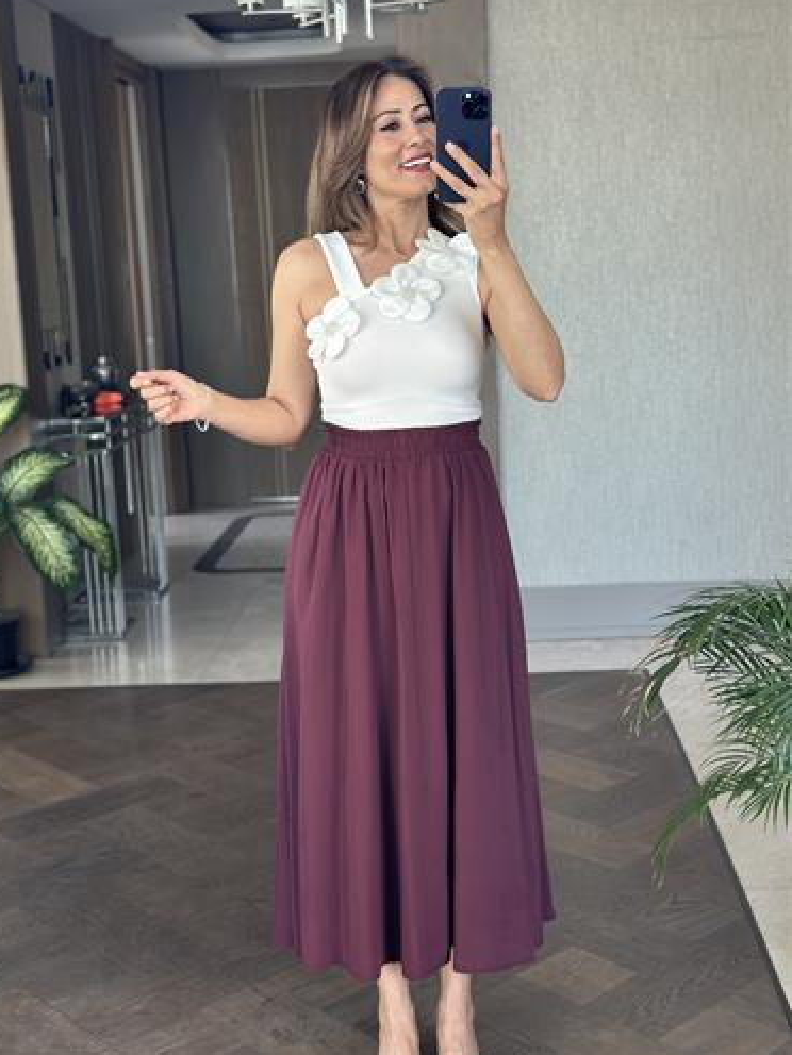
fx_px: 1495
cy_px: 530
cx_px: 390
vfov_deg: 38.9
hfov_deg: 29.7
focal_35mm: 49
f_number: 1.78
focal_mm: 6.86
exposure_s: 1/60
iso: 125
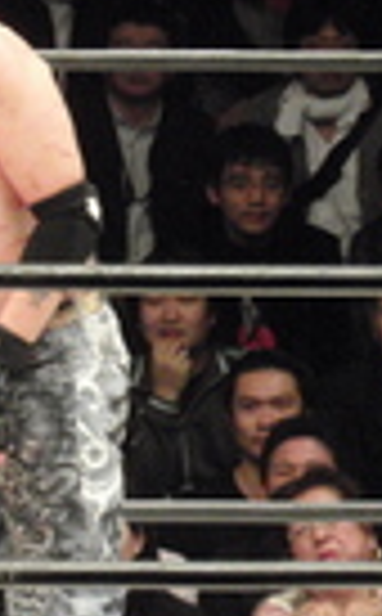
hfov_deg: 2.0
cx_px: -238
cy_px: 171
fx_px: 10901
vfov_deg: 3.2
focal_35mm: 651
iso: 800
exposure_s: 1/100
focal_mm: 37.53
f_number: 5.8
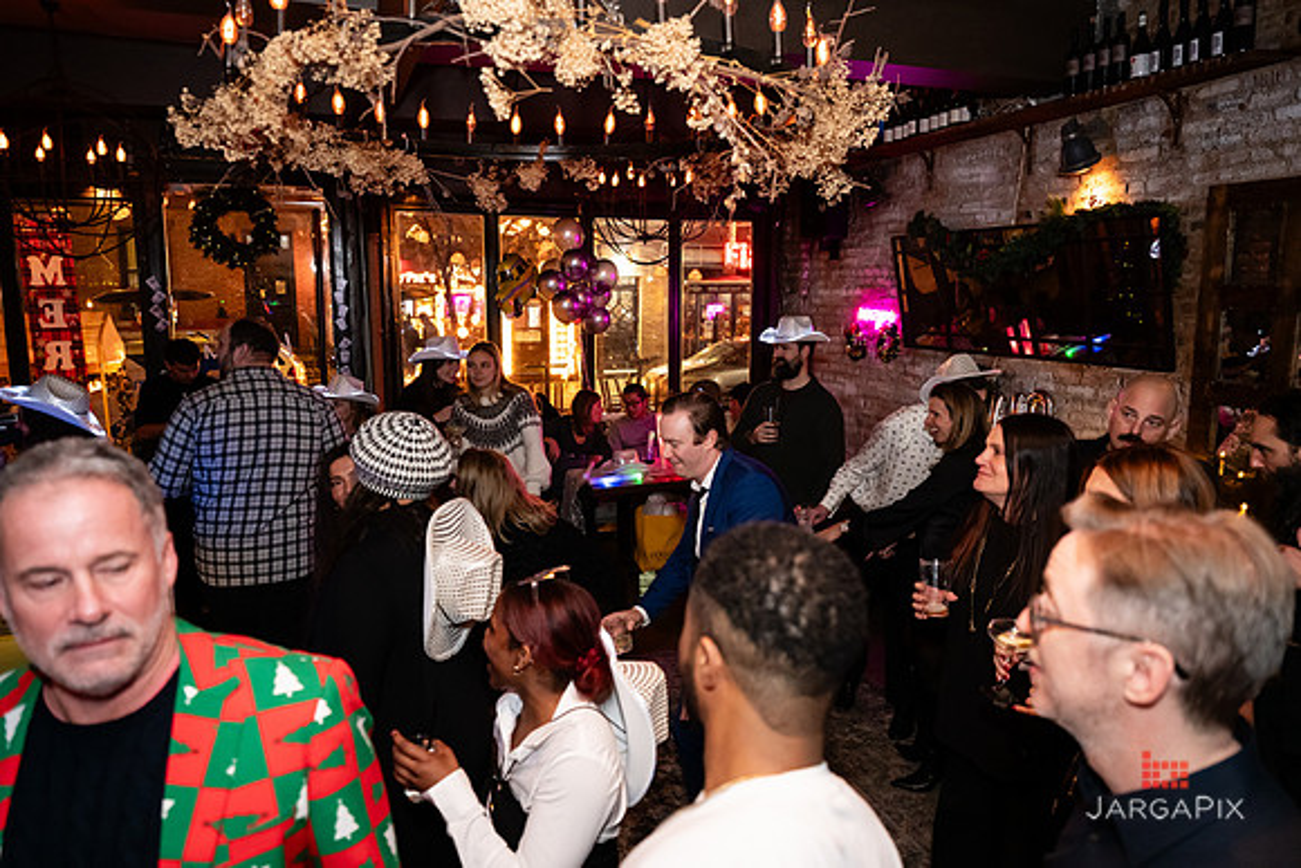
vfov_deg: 51.8
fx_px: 894
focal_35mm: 25
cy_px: 434
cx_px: 650
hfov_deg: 72.1
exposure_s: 1/100
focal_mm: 24
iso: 3200
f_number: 2.8
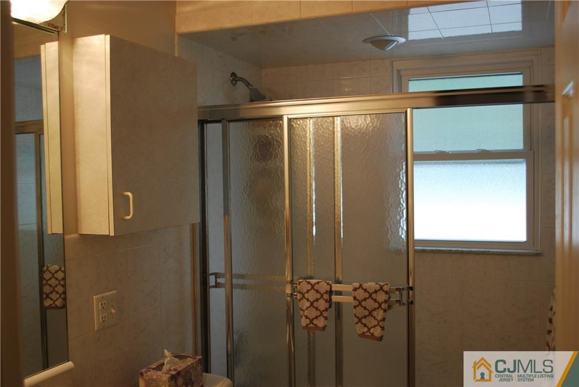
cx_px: 290
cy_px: 194
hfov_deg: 53.1
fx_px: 579
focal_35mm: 36
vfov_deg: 36.9
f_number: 4.2
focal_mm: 24
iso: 200
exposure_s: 1/60
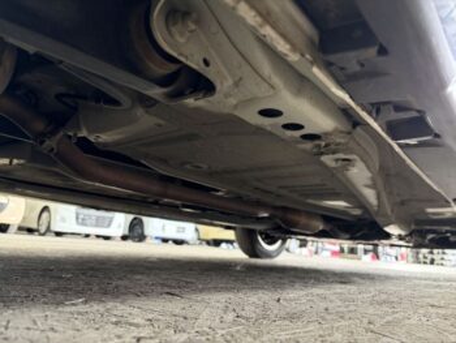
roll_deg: -4.3
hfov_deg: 67.3
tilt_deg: +12.4
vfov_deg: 53.1
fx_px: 343
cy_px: 172
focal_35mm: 26
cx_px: 228
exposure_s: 1/33
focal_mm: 5.96
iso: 400
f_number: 1.6
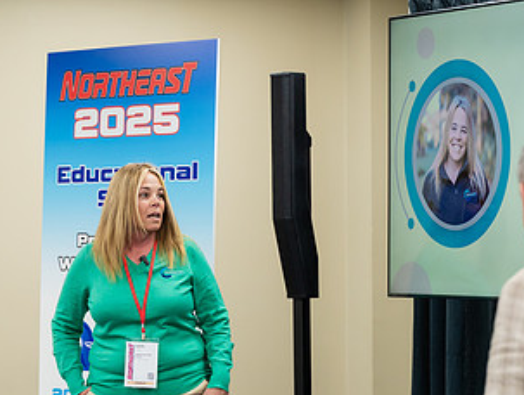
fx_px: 2349
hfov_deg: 12.7
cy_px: 288
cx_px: 323
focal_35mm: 155
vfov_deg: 9.6
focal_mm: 80
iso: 1000
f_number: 3.2
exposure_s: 1/200
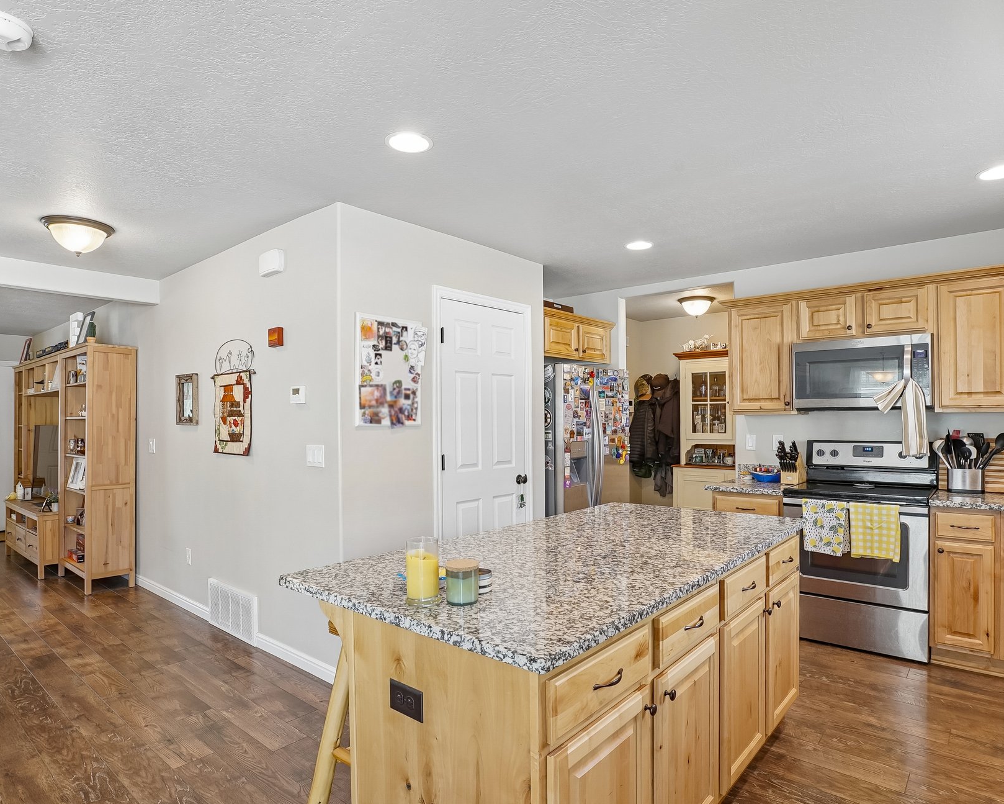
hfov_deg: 83.3
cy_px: 418
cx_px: 513
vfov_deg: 70.8
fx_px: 565
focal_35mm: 19
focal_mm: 16
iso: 400
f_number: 8
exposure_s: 1/13
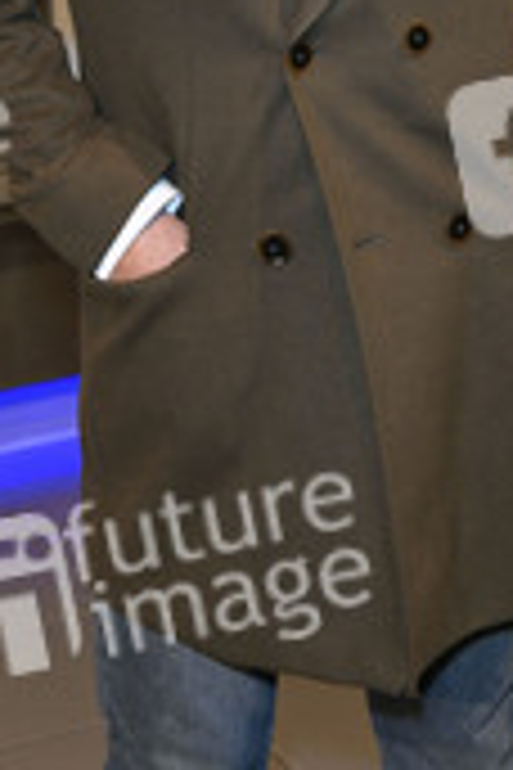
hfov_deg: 13.0
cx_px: 270
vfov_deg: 18.6
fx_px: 2244
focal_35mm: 105
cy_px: -95
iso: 1600
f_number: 5.6
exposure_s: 1/200
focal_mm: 45
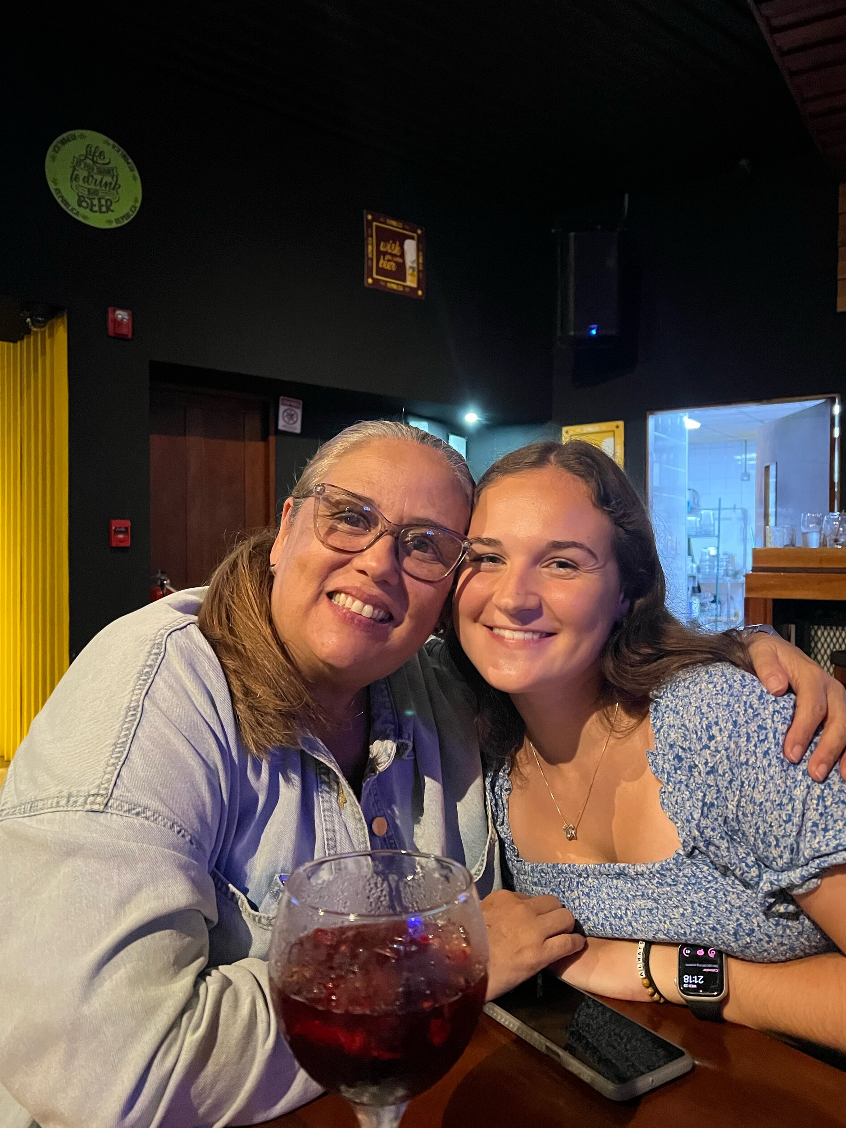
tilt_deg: +0.2
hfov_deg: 51.3
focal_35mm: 27
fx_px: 880
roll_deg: -0.2
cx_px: 438
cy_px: 559
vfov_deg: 65.3
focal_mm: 5.7
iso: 800
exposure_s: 1/30
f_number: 1.5
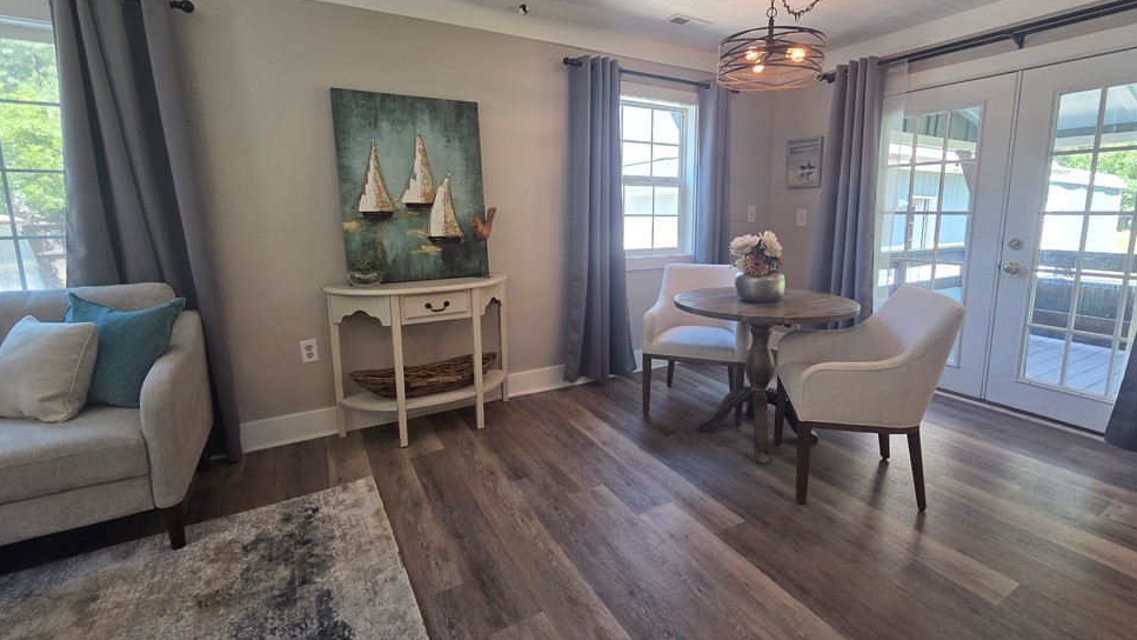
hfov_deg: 102.9
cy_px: 288
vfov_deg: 70.4
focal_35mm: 15
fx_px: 452
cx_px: 596
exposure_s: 1/120
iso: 200
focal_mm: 2.2
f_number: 2.2
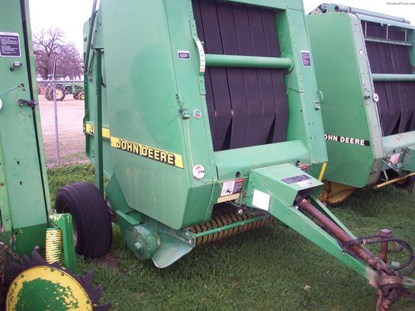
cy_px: 156
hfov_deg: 50.1
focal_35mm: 37
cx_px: 208
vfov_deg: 38.7
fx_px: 444
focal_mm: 6.2
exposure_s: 1/253
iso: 80
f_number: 2.8
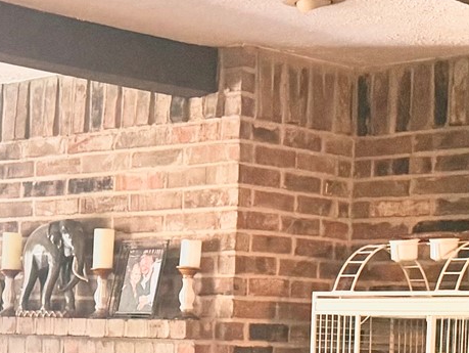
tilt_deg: -2.0
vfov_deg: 13.6
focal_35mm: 107
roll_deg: -1.9
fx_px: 1451
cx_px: -24
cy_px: 368
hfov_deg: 17.8
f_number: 1.78
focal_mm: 6.76
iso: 250
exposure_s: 1/60
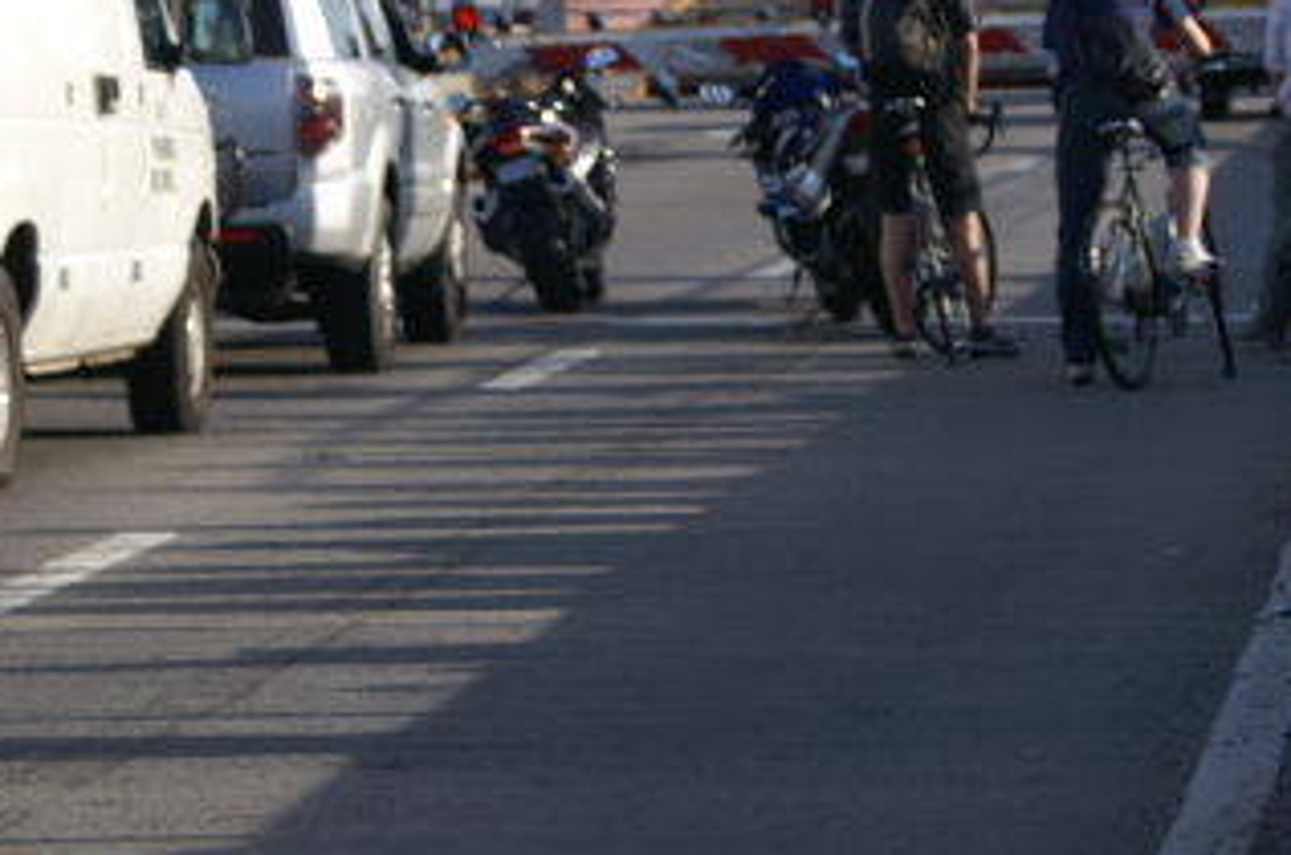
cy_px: -10
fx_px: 9484
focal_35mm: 265
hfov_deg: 7.8
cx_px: 882
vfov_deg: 5.2
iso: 100
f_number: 6.7
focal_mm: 70
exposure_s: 1/350
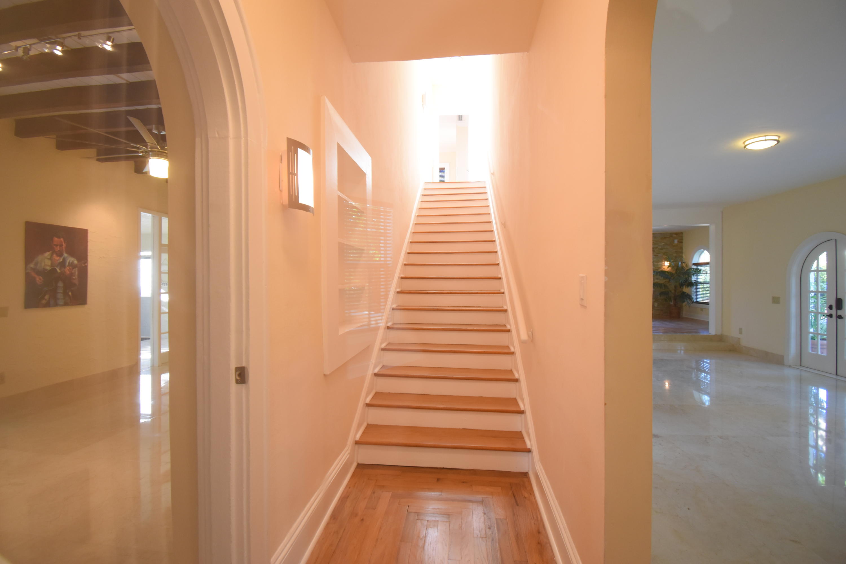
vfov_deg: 77.3
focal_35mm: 15
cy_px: 282
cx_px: 423
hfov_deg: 100.4
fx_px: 353
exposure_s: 1/60
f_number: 4.5
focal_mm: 10
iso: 720
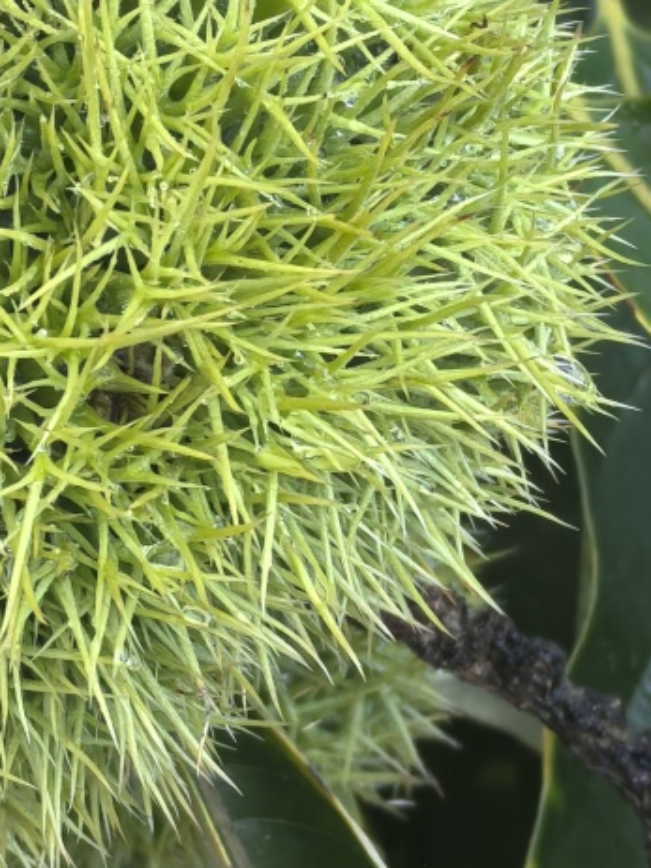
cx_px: -58
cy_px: 207
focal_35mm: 173
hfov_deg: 8.5
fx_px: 4340
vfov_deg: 11.4
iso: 320
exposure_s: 1/300
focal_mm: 5.75
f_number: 2
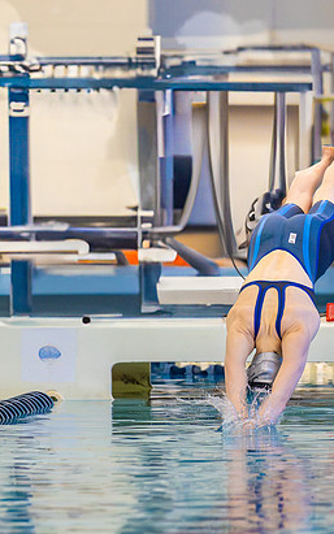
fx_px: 5707
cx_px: 199
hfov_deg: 3.4
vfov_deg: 5.4
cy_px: 338
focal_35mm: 392
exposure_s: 1/1000
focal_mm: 122
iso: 2500
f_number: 2.8
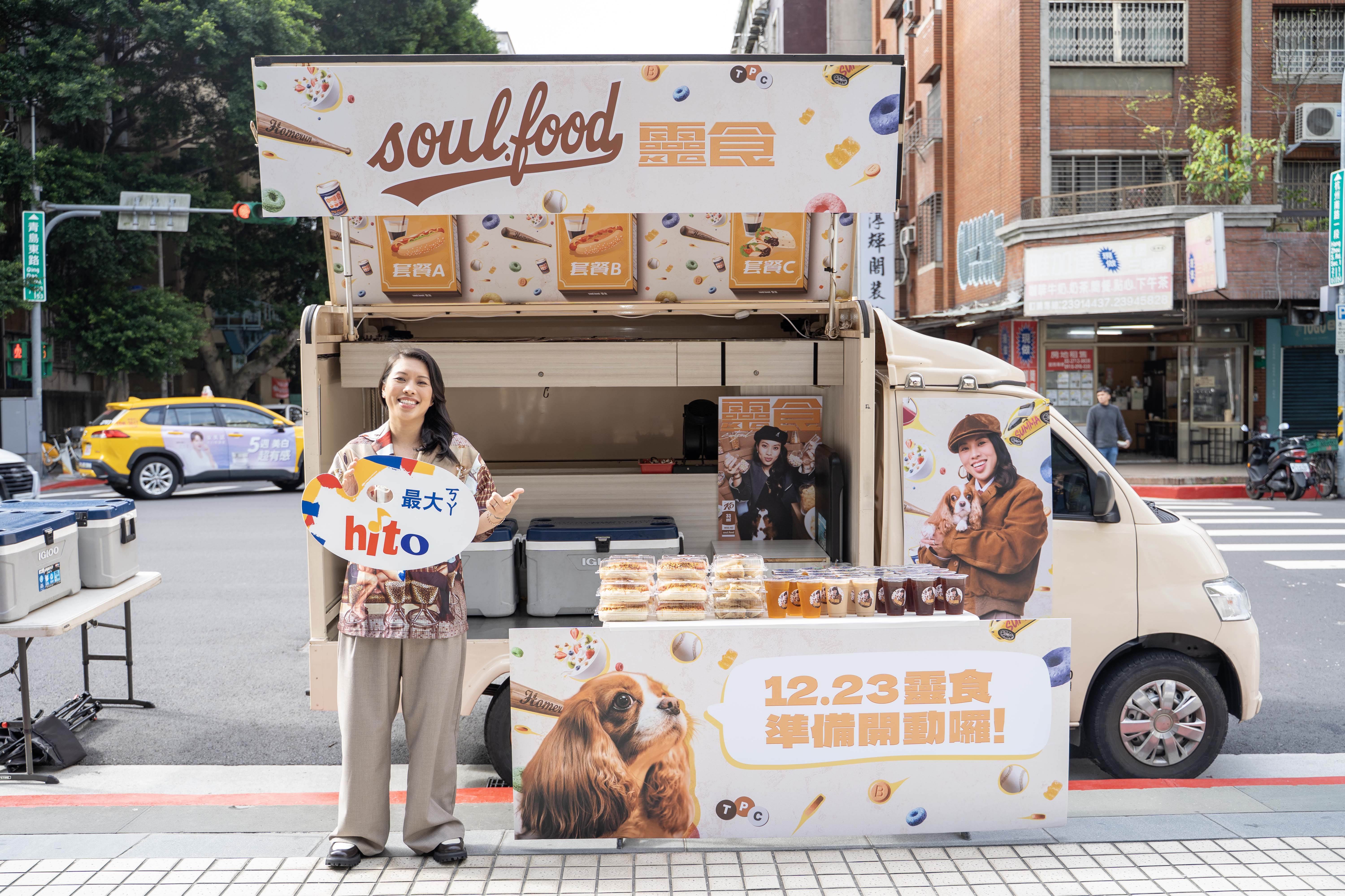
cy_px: 448
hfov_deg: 55.8
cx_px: 672
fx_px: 1270
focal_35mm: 34
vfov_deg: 38.9
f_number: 3.5
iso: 80
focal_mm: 34
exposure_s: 1/250
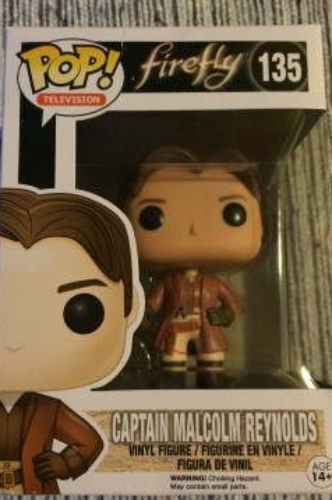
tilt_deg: -81.8
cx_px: 160
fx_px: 499
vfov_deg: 53.2
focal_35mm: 36
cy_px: 248
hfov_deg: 36.8
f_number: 2.2
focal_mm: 4.15
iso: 320
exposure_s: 1/17
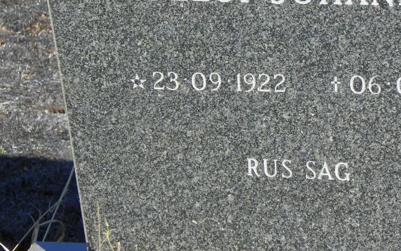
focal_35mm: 218
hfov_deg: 9.6
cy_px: 43
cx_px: 276
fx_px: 2383
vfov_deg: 6.0
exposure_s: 1/160
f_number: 4.5
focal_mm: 24.3
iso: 64
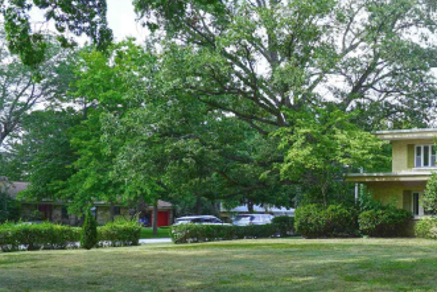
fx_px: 631
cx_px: 410
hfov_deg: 35.4
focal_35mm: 52
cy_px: 205
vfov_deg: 25.8
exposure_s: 1/80
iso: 100
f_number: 9
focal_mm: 23
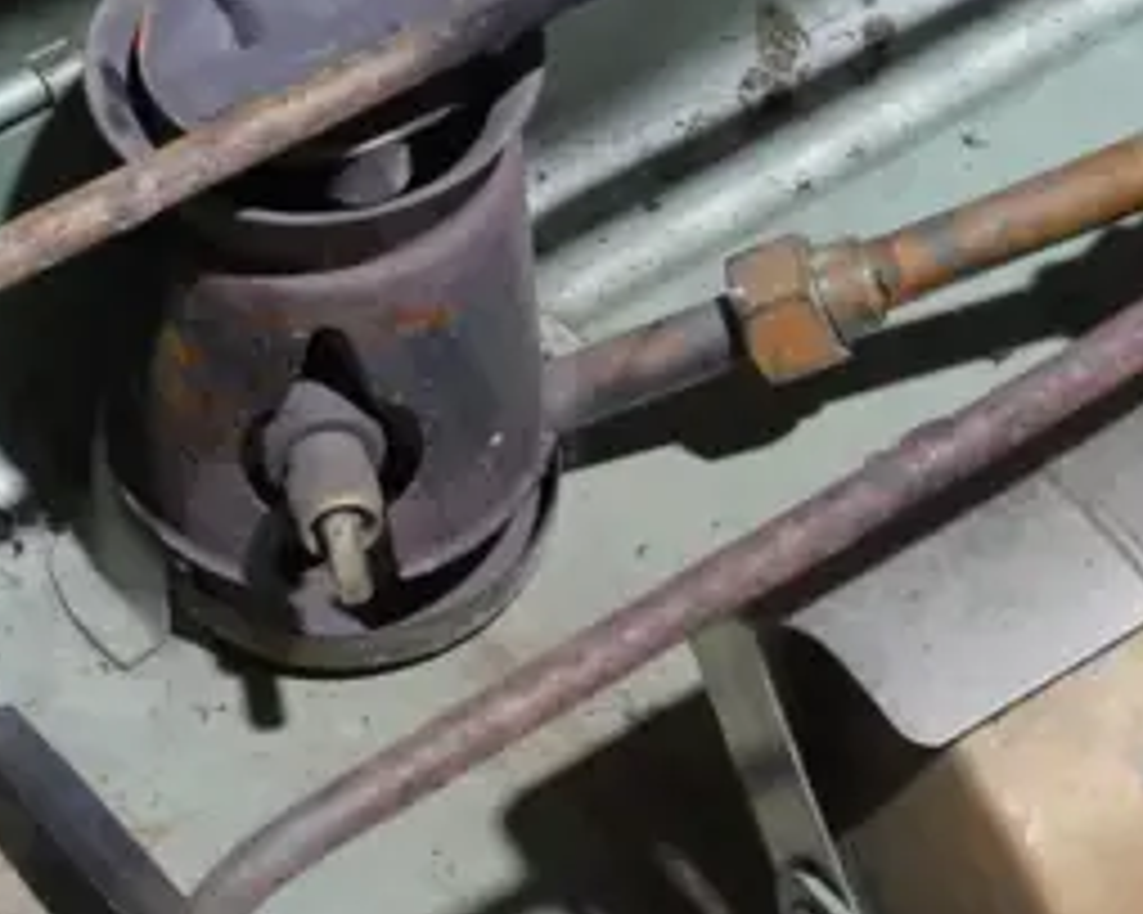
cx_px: 1008
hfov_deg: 10.2
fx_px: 6391
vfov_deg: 8.1
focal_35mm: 189
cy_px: -20
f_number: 5.2
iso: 1250
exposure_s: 1/60
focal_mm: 24
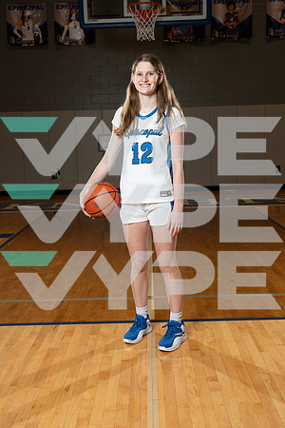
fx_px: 522
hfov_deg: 30.5
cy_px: 214
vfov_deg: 44.5
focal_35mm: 44
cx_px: 142
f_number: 5.6
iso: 400
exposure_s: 1/250
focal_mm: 44
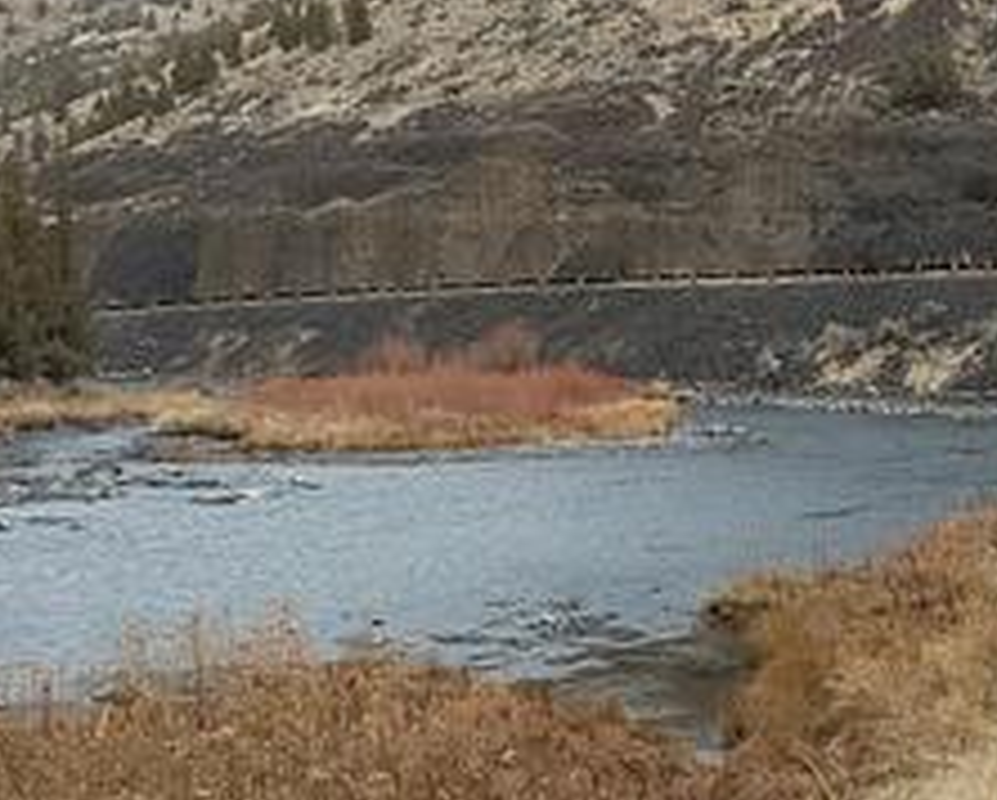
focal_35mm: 39
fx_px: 1152
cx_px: 671
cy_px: 234
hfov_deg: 46.0
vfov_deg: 37.6
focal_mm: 4.2
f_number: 1.7
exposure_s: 1/618
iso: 40
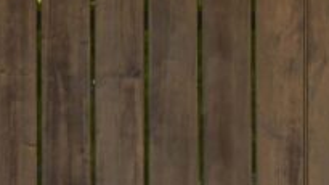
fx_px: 5484
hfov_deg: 3.4
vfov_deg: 1.9
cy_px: 552
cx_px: 572
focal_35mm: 629
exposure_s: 1/250
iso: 200
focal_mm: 96
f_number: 8
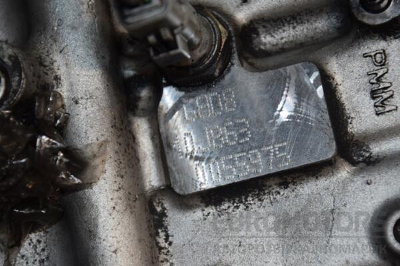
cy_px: 133
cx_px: 200
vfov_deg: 8.7
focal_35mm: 158
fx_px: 1750
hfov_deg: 13.0
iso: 800
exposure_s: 1/60
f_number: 5.6
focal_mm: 105
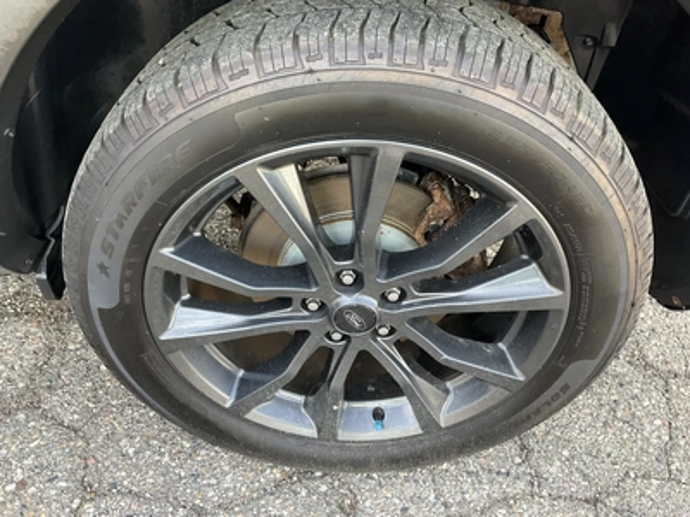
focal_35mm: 29
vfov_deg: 48.2
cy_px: 258
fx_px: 578
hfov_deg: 61.7
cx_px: 345
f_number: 1.8
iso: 64
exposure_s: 1/122
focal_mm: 3
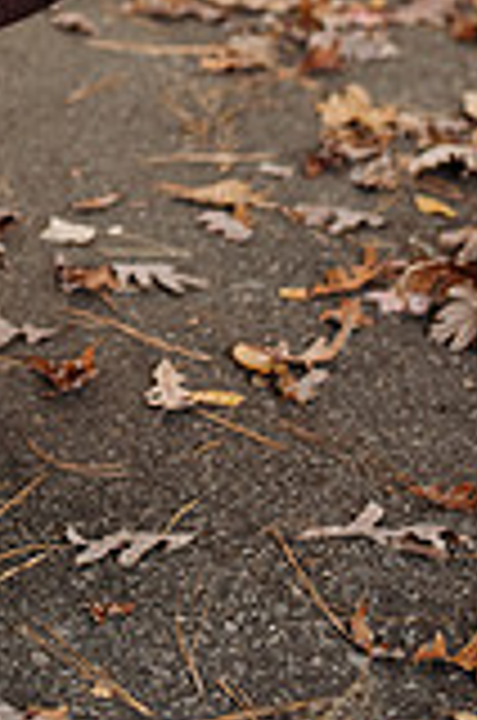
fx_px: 2814
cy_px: -252
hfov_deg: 9.5
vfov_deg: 13.9
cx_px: -162
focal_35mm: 141
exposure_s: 1/250
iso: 1250
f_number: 2.8
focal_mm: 50
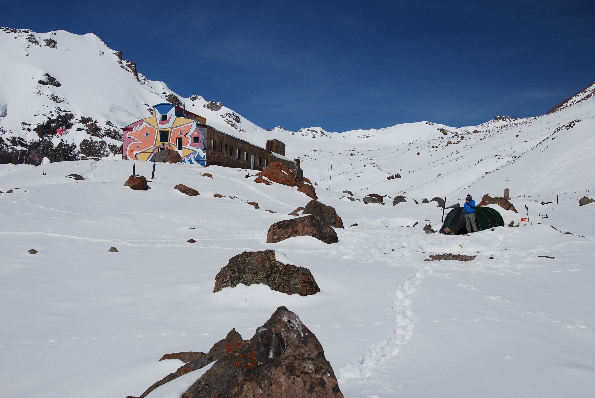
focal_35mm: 39
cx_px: 298
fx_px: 645
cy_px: 199
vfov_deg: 34.3
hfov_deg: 49.5
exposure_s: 1/250
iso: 110
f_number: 10
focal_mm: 26
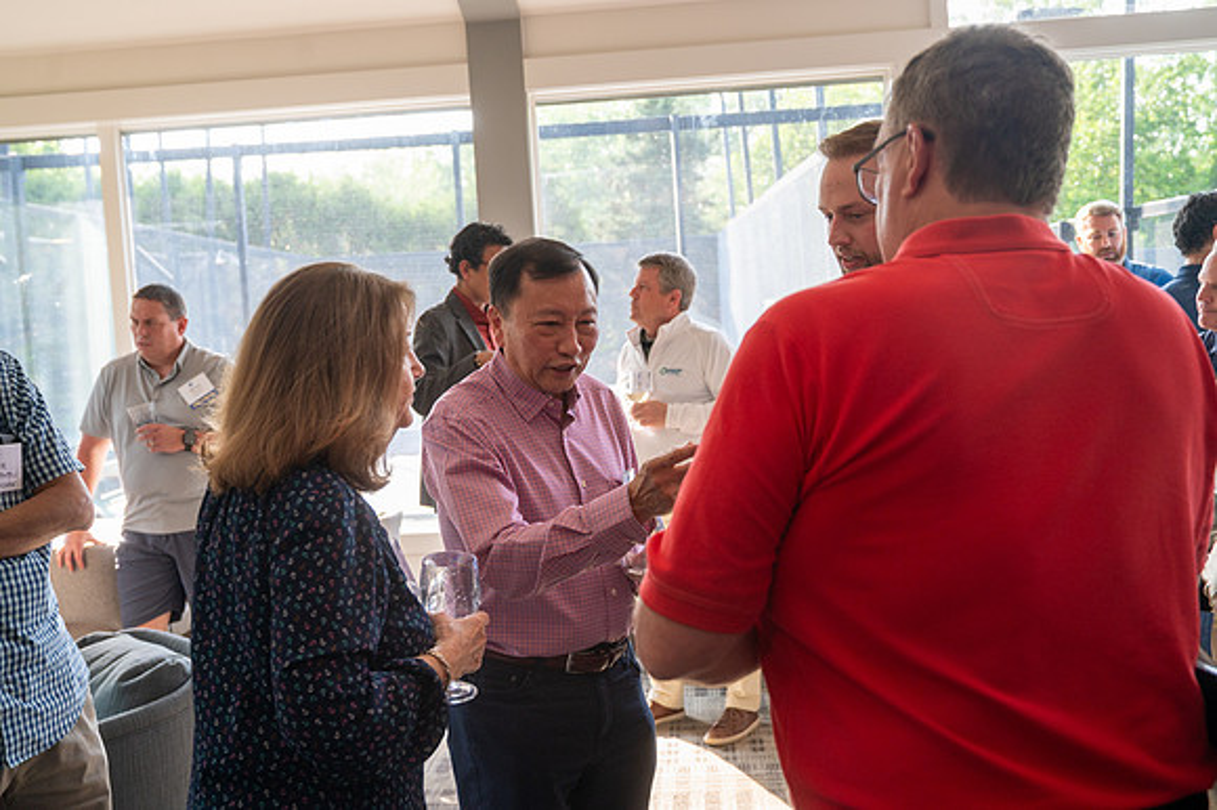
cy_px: 405
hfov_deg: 51.9
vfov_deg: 35.9
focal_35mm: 37
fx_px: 1250
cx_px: 608
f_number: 4.5
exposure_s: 1/200
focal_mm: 37
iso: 640
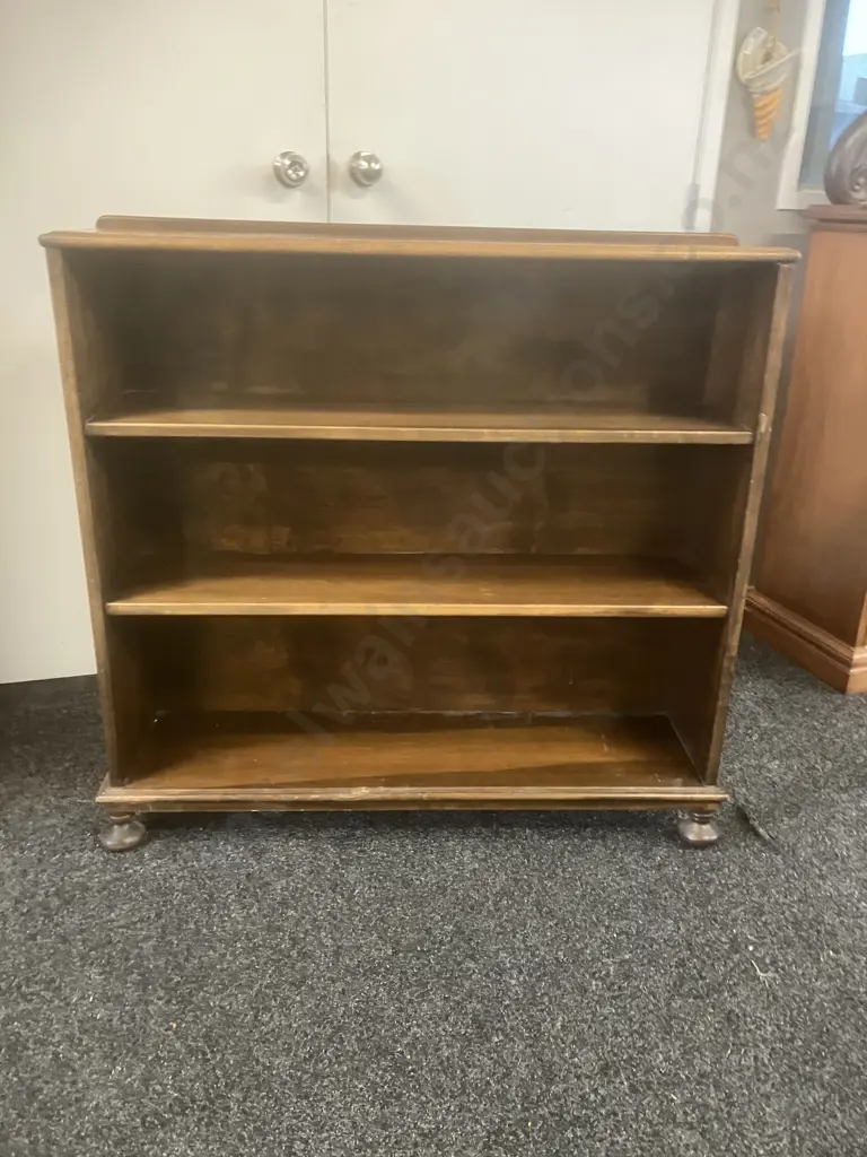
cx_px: 434
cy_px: 578
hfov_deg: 49.7
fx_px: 935
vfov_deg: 63.4
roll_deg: -1.4
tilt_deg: -19.9
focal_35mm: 28
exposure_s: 1/25
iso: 400
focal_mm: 3.99
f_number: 1.8
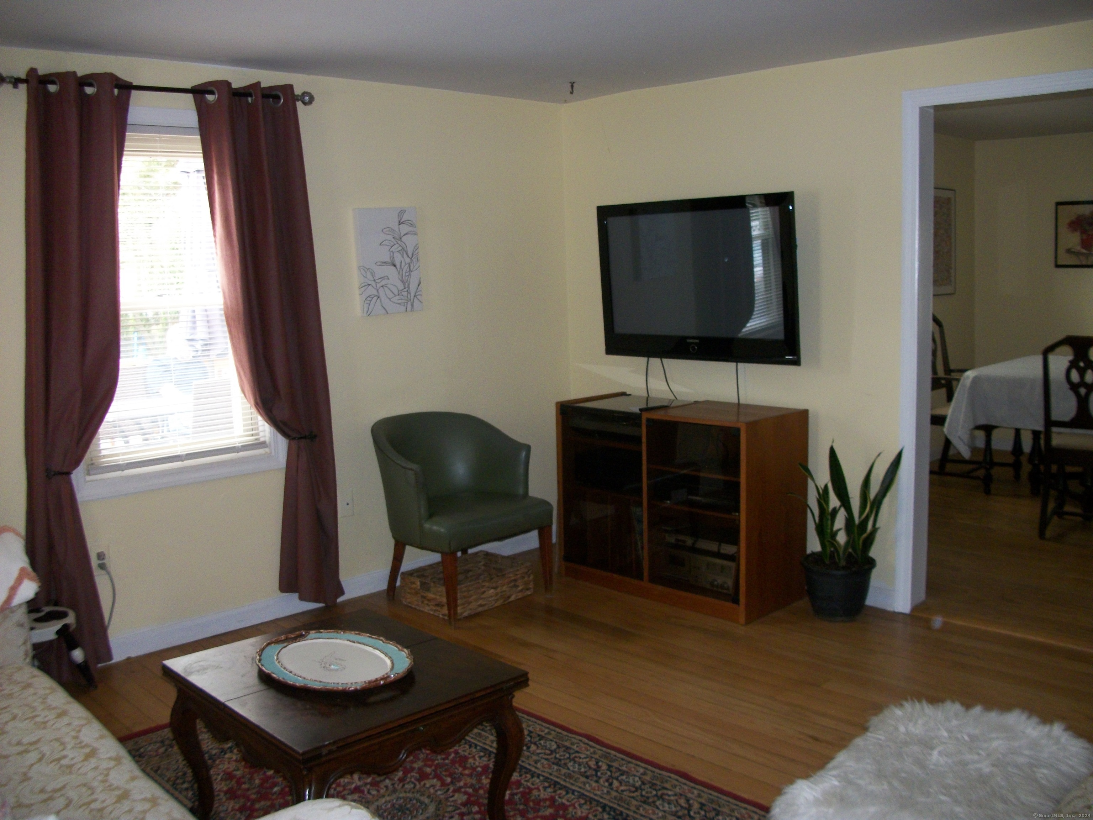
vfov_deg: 44.2
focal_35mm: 32
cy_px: 410
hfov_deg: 56.8
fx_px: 1010
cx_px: 546
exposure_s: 1/60
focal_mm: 5.7
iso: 160
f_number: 2.9
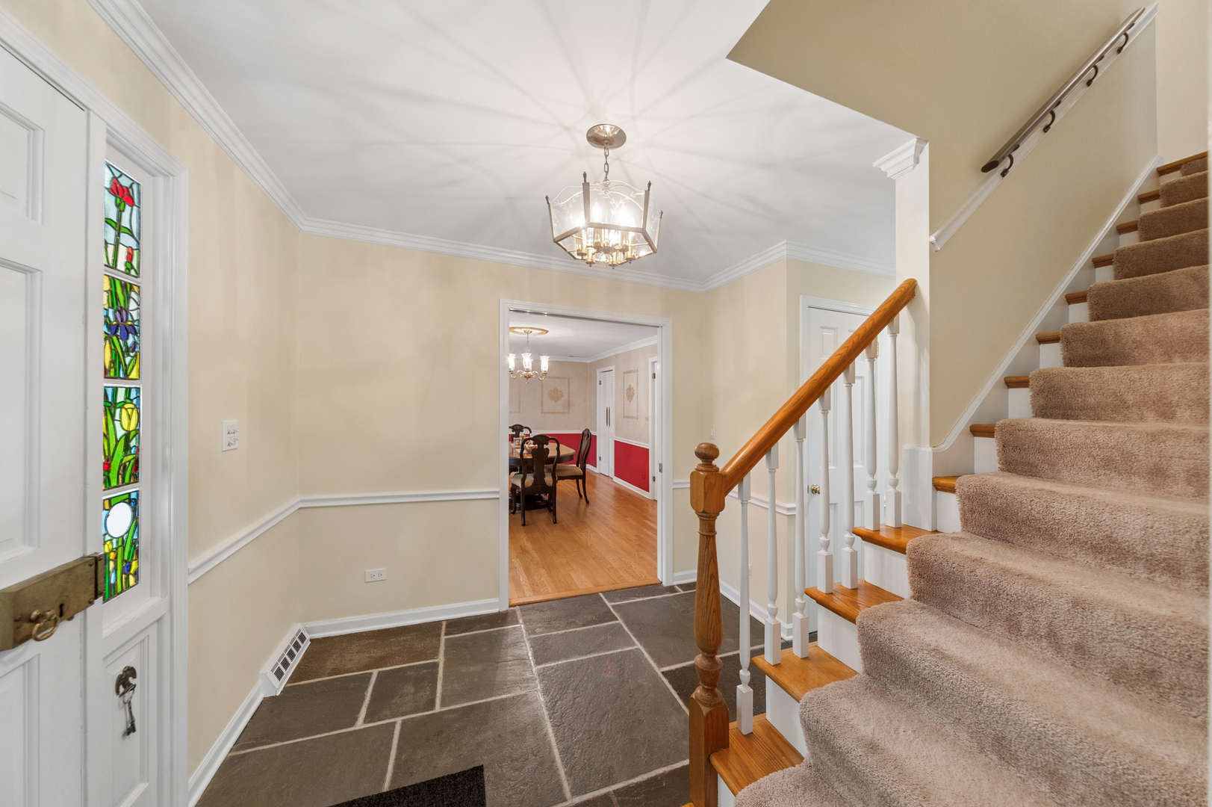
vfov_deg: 89.9
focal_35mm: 12
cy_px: 404
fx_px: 404
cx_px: 606
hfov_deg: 112.7
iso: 400
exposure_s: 1/25
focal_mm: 12
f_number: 8
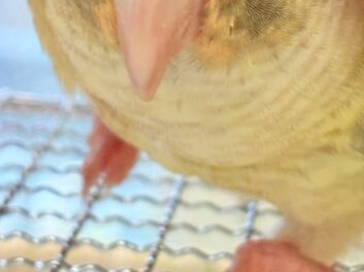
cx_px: 247
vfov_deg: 8.4
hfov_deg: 11.2
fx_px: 1859
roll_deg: -2.1
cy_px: 54
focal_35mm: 177
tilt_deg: -10.7
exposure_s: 1/100
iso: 80
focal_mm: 5.96
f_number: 1.6
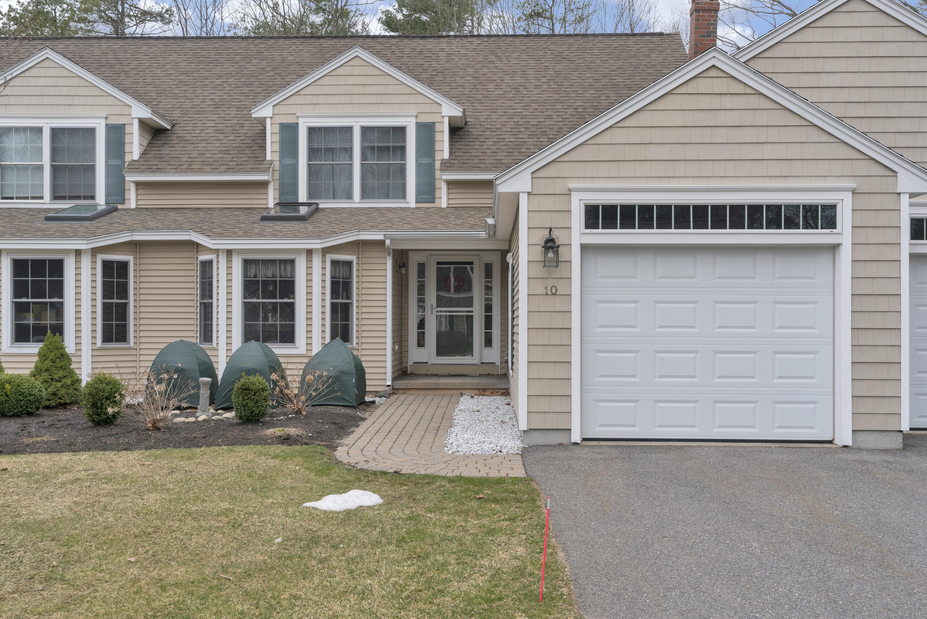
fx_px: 901
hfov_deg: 54.4
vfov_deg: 37.9
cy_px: 310
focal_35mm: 35
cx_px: 464
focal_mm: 35
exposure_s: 1/350
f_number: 8
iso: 800
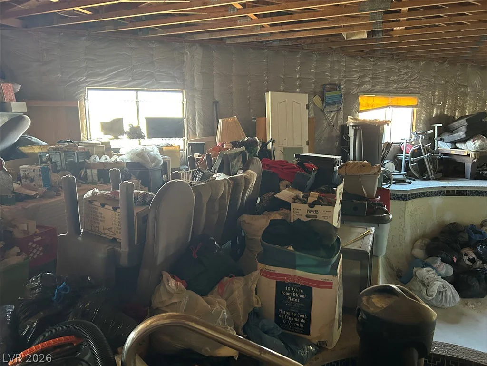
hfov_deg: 67.3
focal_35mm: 26
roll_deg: +0.2
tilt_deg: -7.7
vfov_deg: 53.1
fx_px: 366
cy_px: 183
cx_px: 244
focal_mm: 5.7
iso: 500
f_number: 1.5
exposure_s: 1/46
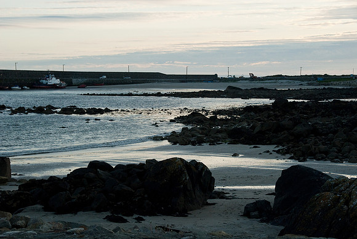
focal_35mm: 75
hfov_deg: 27.0
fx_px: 744
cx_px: 178
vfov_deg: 18.2
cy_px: 120
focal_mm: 50
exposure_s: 1/320
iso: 400
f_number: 9
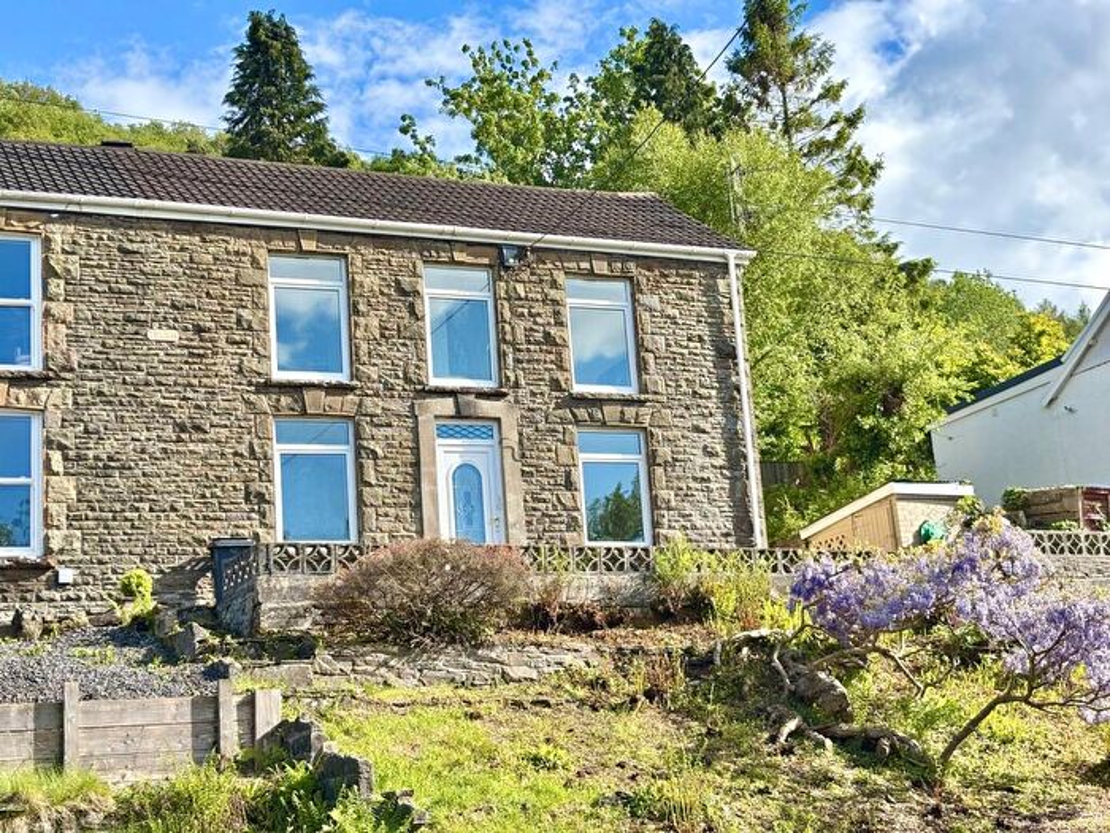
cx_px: 555
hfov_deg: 36.8
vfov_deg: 28.0
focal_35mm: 52
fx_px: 1667
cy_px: 416
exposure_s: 1/1115
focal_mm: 5.96
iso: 32
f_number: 1.6
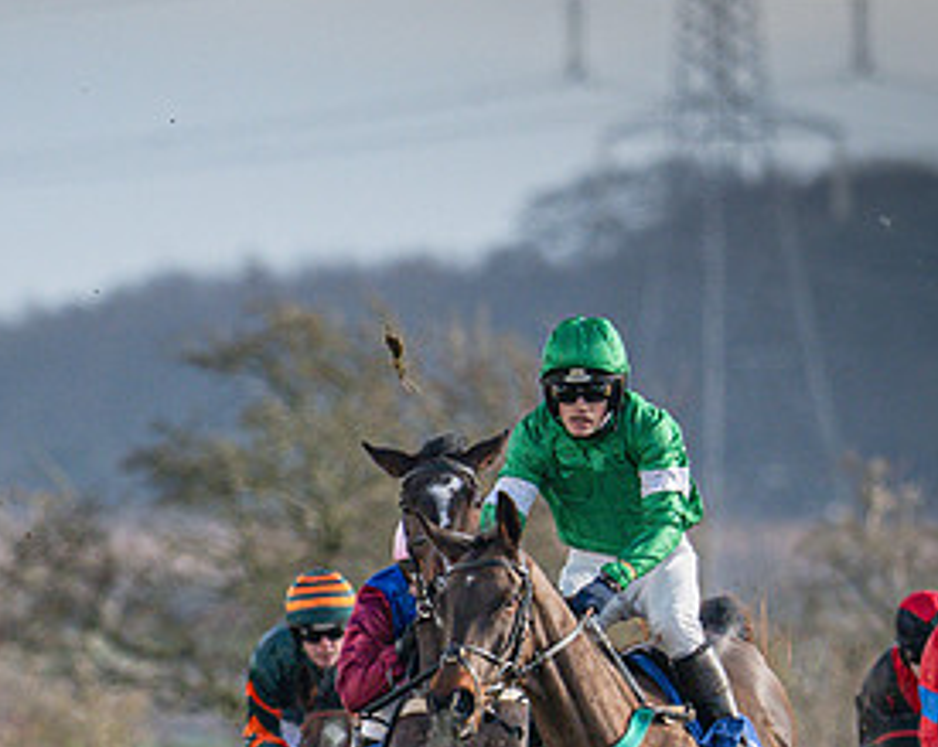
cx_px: -143
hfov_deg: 1.0
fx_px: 51572
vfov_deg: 0.8
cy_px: 754
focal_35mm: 1861
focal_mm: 400
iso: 400
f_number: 5
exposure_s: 1/1600
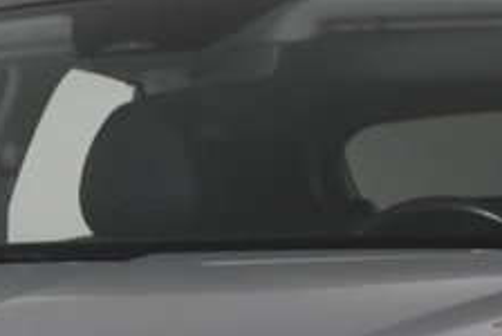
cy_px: 619
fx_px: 2964
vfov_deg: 6.3
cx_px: 58
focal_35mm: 212
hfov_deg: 9.6
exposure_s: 1/125
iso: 1600
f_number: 5.6
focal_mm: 31
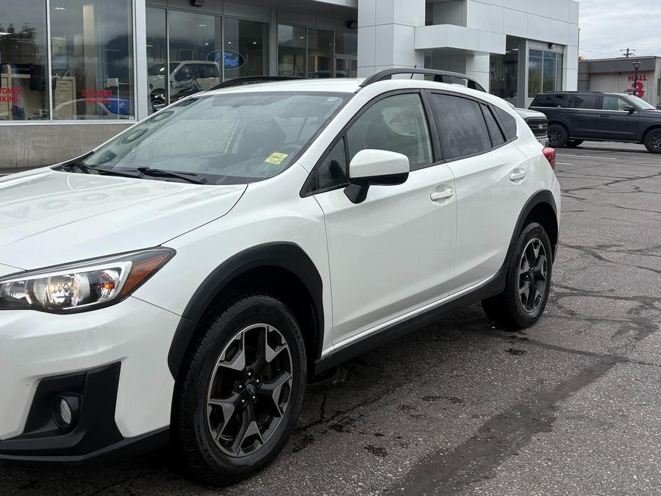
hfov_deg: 49.5
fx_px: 707
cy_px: 160
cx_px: 234
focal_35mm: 37
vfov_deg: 38.2
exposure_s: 1/1117
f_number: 1.6
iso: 50
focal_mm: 5.96
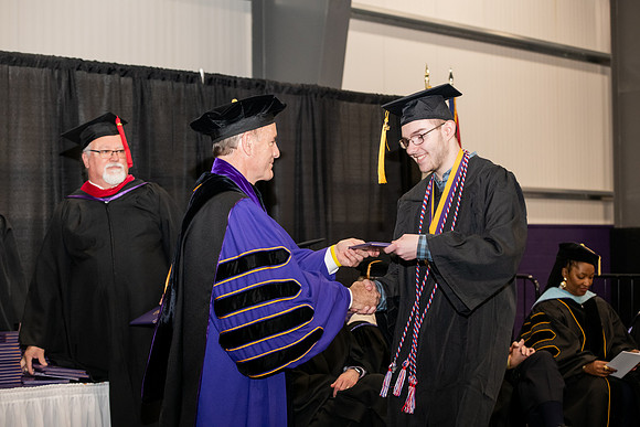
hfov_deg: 28.8
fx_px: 1245
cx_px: 320
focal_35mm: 70
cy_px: 214
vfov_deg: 19.5
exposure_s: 1/200
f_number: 5
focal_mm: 70
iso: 2000
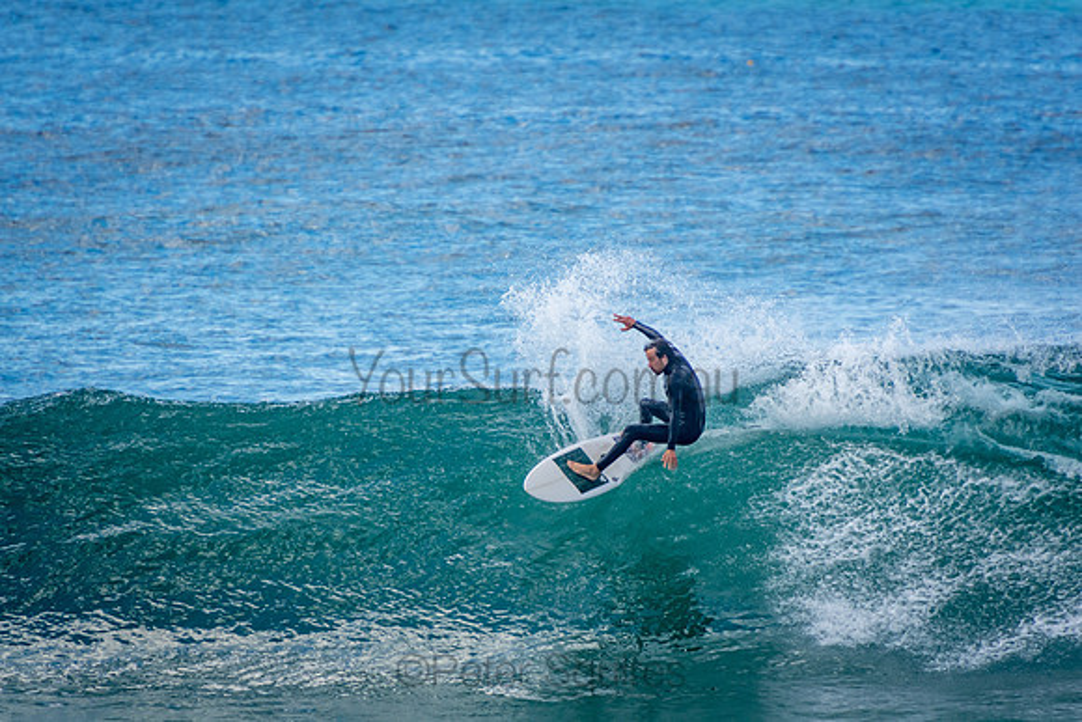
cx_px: 541
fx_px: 18037
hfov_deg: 3.4
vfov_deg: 2.3
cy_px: 361
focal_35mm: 600
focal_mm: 400
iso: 560
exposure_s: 1/2000
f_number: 5.6
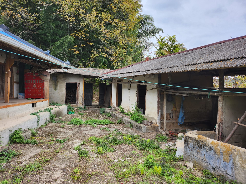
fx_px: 171
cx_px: 123
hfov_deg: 71.6
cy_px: 92
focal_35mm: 24
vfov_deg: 56.8
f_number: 1.8
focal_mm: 5
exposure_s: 1/293
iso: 50
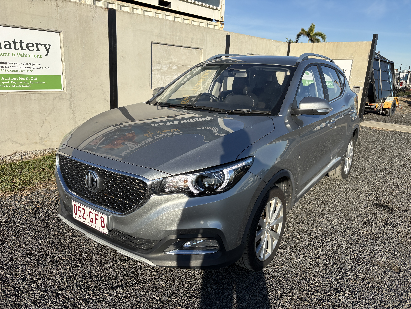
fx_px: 309
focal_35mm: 26
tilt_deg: -12.0
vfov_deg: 53.1
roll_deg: -2.6
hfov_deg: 67.3
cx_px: 206
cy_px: 154
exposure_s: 1/3125
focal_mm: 5.96
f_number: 1.6
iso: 50
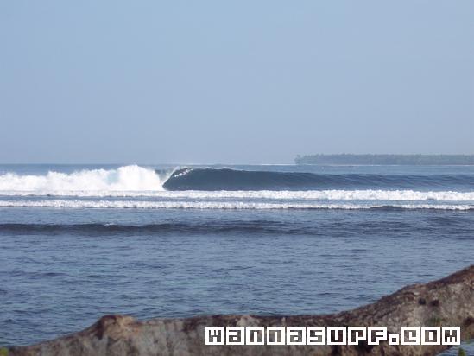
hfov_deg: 16.8
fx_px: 1602
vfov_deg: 12.7
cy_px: 178
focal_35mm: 117
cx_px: 237
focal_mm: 24
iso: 100
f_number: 4.8
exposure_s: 1/500
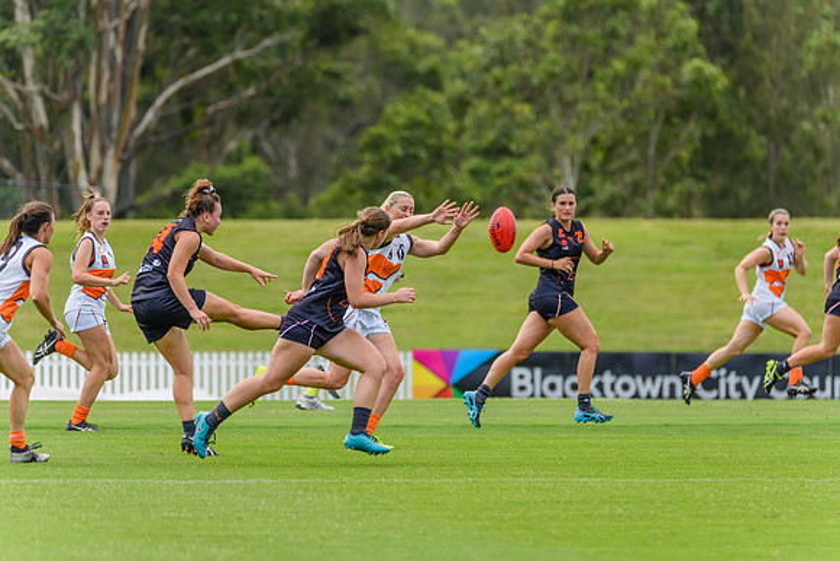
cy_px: 280
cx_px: 420
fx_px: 9802
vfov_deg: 3.3
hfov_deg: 4.9
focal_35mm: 420
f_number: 8
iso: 800
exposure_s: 1/1600
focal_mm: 420
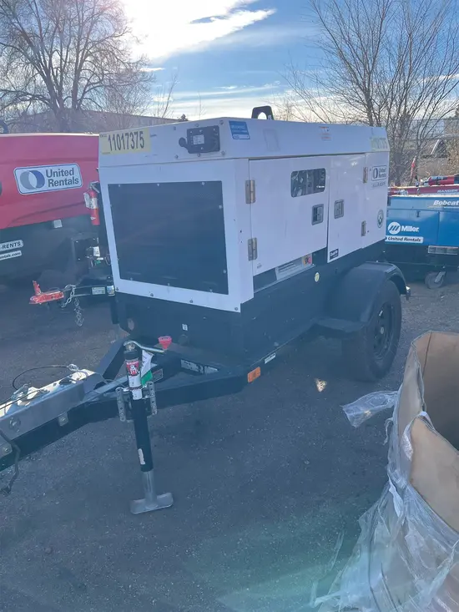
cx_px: 230
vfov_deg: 67.3
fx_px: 460
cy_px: 306
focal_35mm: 26
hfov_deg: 53.1
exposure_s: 1/1536
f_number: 1.6
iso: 50
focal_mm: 5.1
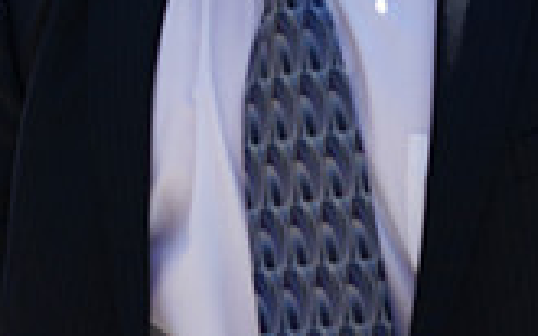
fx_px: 2624
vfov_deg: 7.2
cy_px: -210
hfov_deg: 11.5
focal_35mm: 179
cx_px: -62
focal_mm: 50
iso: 200
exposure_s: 1/500
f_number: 4
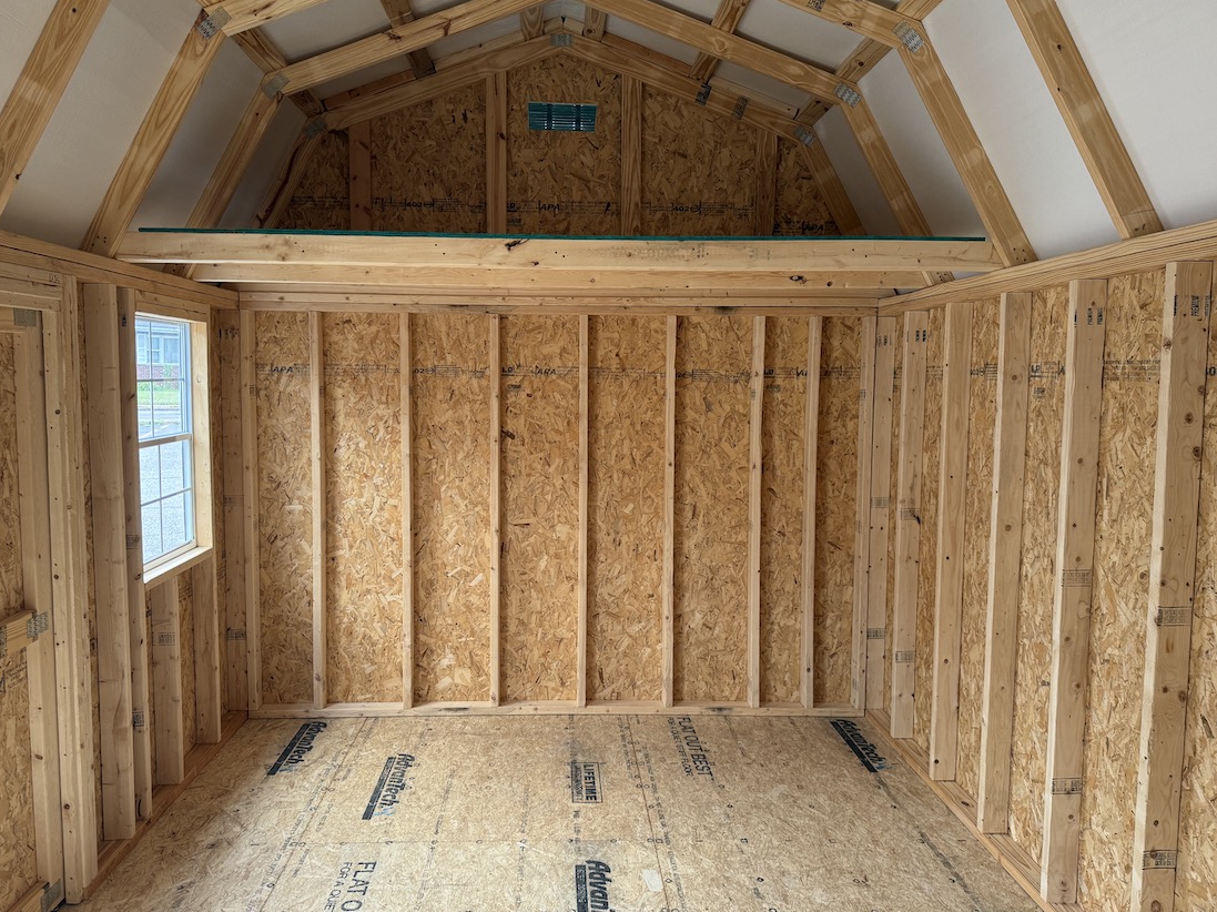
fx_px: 879
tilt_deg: -4.3
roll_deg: -1.5
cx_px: 589
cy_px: 439
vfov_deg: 54.8
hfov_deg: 69.4
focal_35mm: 25
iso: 160
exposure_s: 1/243
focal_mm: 6.76
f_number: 1.78
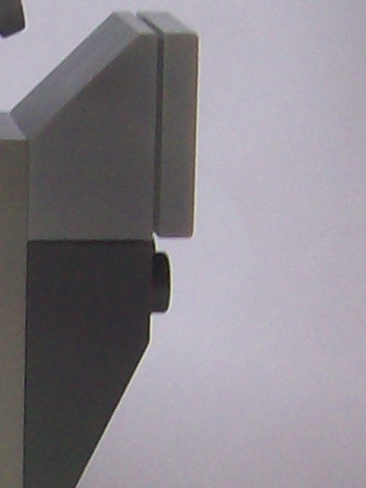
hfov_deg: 6.8
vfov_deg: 9.2
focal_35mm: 213
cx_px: -360
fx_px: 3004
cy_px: 599
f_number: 2.7
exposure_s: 1/94.6
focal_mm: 6
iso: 80
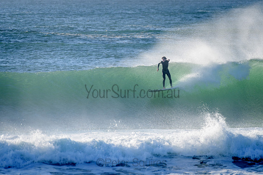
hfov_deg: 3.2
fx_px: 4738
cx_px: 165
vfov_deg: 2.1
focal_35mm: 648
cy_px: 62
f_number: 5.6
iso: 160
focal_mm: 500
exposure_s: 1/1250
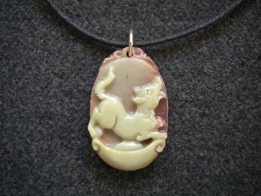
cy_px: 98
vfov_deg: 35.1
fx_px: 309
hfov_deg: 45.8
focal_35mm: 41
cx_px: 130
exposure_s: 1/25.1
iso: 400
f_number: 3.5
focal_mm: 7.4
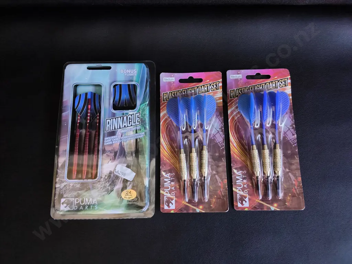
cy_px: 132
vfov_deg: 51.4
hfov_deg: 65.3
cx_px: 176
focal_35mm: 27
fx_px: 275
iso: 320
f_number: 2
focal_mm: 2.87
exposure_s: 1/120
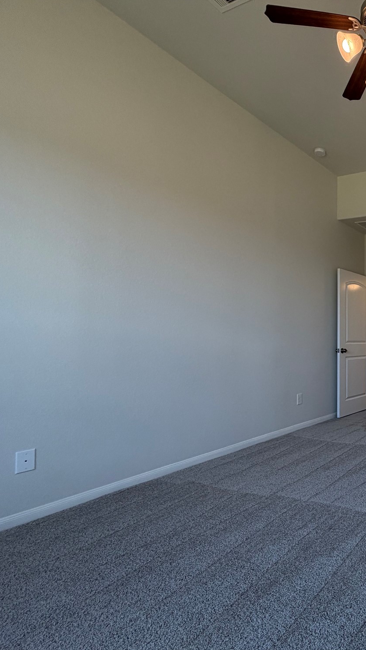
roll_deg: +0.2
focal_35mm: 21
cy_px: 334
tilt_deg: +5.4
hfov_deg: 39.3
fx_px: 362
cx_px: 437
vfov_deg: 83.8
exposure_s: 1/120
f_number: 2.2
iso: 100
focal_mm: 2.22
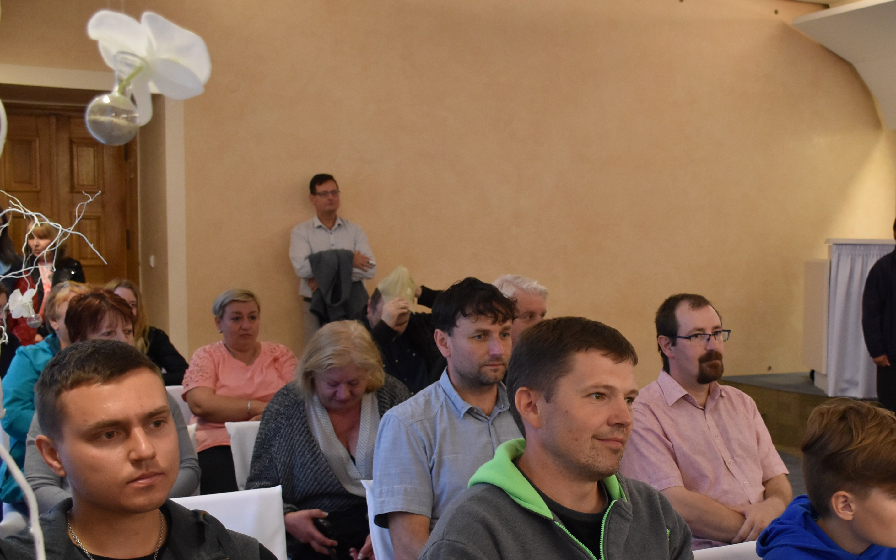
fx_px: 1294
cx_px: 657
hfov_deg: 37.4
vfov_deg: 24.3
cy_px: 375
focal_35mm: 53
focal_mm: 22
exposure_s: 1/60
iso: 1100
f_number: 3.5
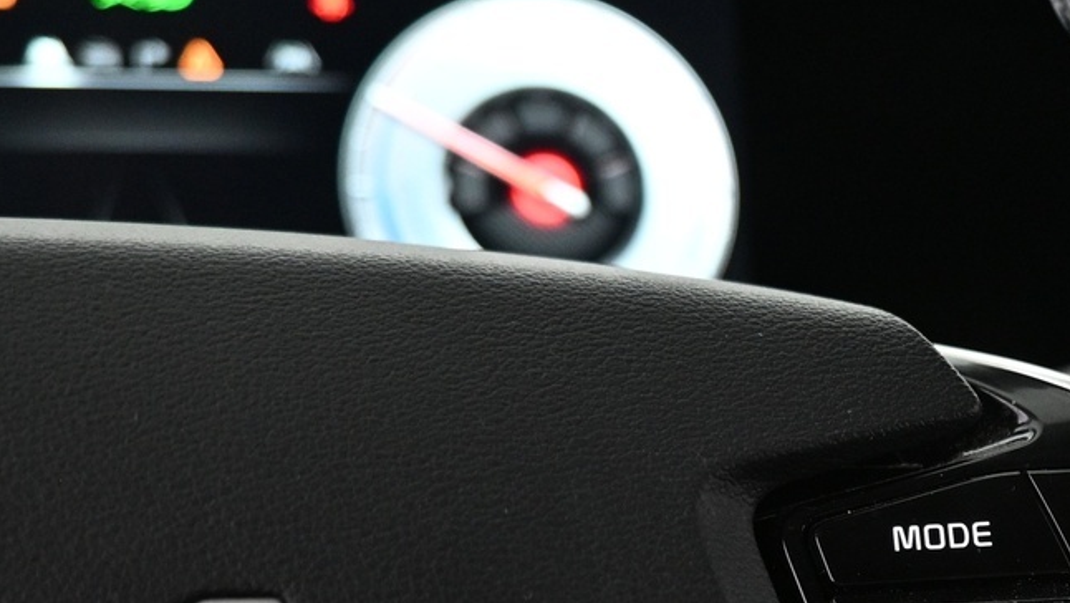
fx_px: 1788
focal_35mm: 63
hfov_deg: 31.3
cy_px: 596
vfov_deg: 18.7
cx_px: 1017
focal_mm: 16
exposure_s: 1/30
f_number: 3.5
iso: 1600
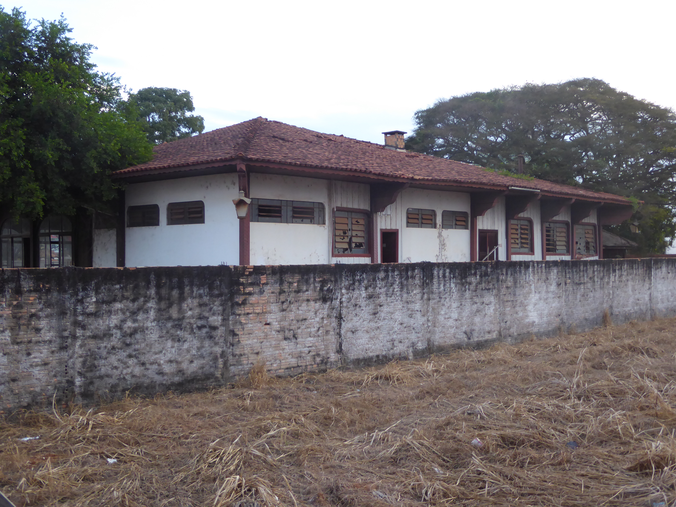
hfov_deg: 41.2
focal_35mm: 46
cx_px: 338
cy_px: 254
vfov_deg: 31.5
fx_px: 898
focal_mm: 7.8
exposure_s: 1/60
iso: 250
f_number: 3.9
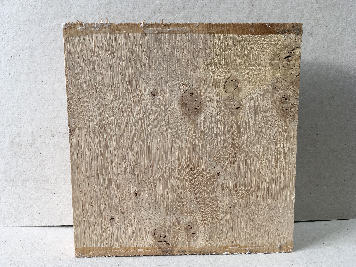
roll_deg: +0.0
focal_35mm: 30
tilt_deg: -9.7
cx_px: 175
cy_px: 138
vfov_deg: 46.8
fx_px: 309
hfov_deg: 60.0
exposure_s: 1/50
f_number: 2.2
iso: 25
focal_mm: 4.15
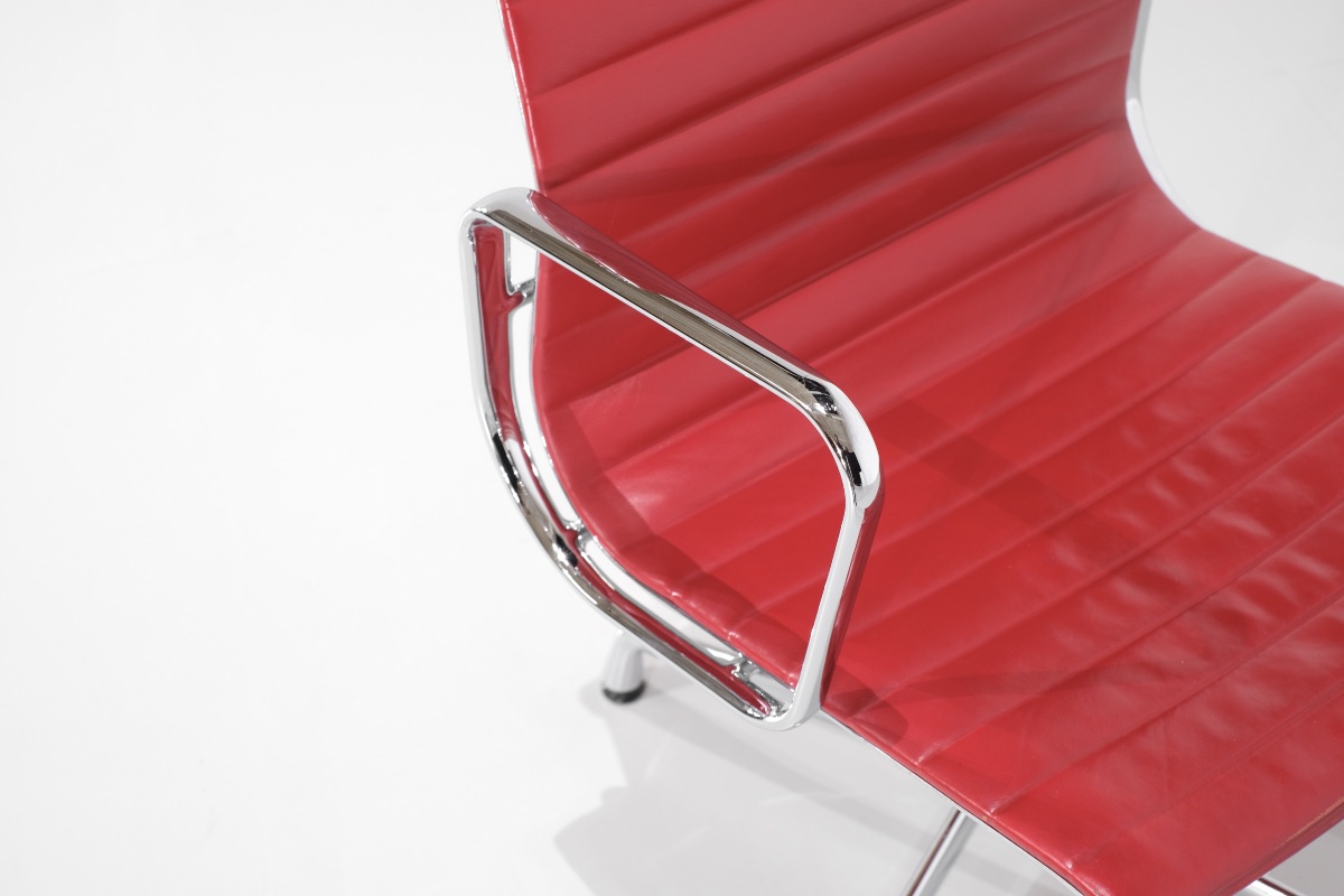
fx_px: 1979
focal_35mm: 53
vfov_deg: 25.5
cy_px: 448
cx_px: 672
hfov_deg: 37.5
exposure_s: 1/42
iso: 800
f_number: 5
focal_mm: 35
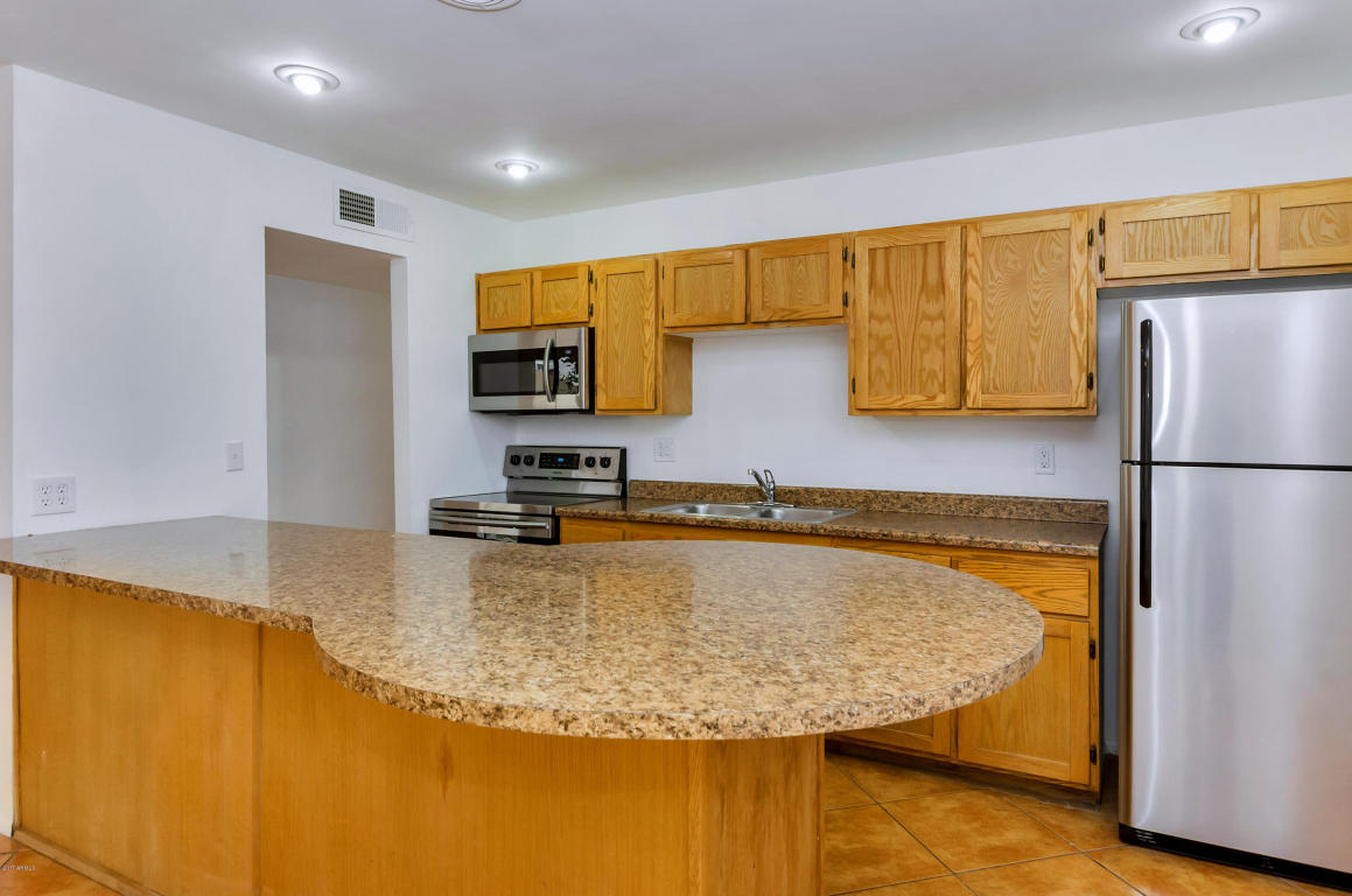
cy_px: 448
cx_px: 676
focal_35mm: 21
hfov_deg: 81.3
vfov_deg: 59.3
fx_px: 787
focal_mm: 14
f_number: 6.3
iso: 640
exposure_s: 1/60
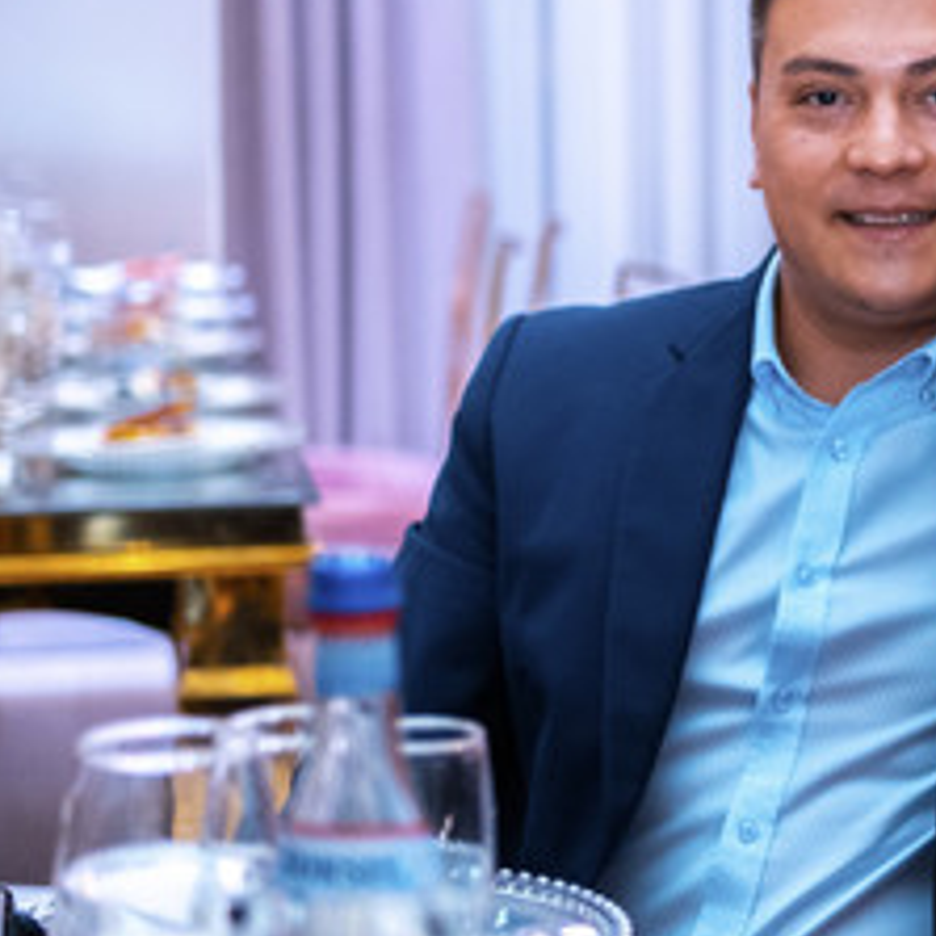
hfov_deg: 15.2
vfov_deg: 15.8
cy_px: 401
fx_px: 3365
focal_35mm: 110
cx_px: 1167
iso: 1000
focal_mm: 30
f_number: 1.4
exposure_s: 1/125
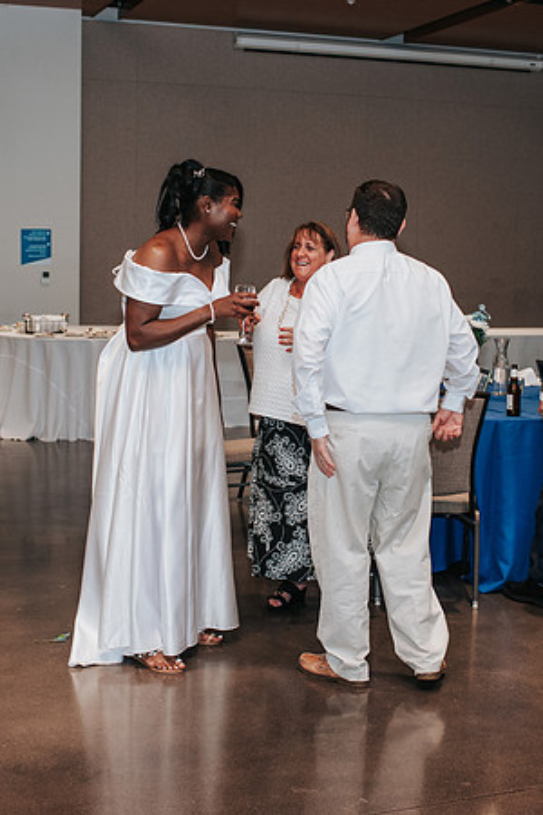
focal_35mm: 57
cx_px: 270
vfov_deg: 34.8
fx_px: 1301
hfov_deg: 23.6
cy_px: 371
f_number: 2.8
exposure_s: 1/160
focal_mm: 35
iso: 1000
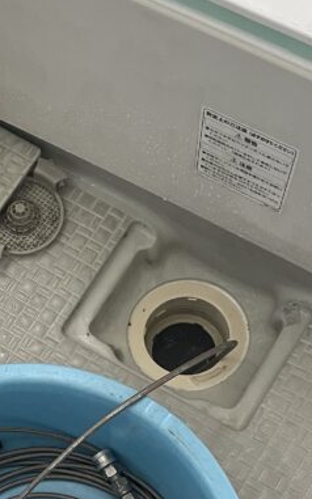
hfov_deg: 17.3
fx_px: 1007
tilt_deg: -69.7
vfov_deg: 27.3
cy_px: 406
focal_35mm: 74
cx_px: 10
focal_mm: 4.2
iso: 100
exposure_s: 1/60
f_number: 1.6
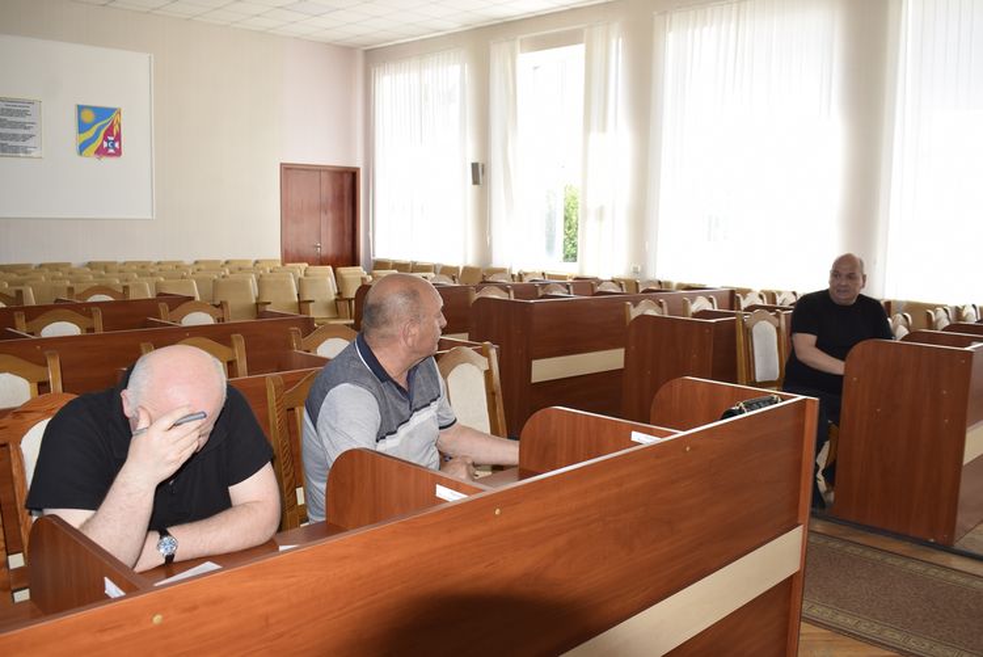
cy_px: 328
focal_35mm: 32
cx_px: 492
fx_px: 861
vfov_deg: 41.8
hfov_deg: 59.5
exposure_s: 1/125
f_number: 5.6
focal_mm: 21
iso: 320
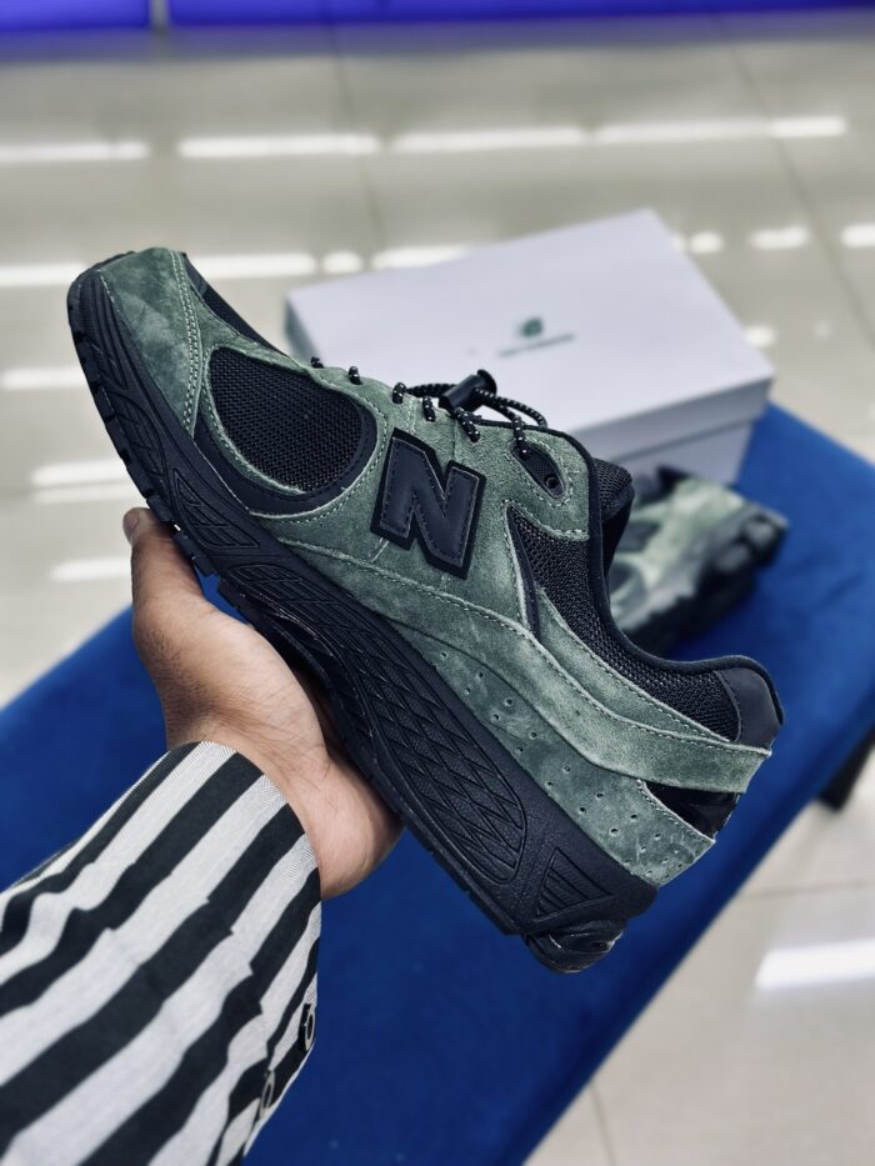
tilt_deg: -49.4
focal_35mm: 48
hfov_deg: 30.3
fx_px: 1617
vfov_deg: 39.7
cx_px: 438
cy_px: 583
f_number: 1.78
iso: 100
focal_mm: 6.86
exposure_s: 1/121
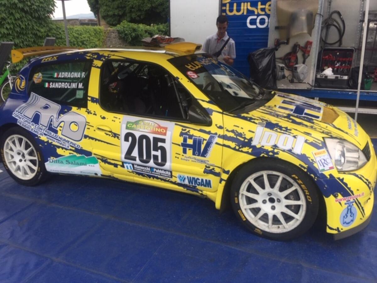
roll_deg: +0.8
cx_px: 188
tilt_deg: -17.4
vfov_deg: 48.2
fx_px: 316
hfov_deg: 61.7
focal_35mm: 29
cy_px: 142
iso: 32
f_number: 2.2
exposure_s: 1/439
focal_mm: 4.15
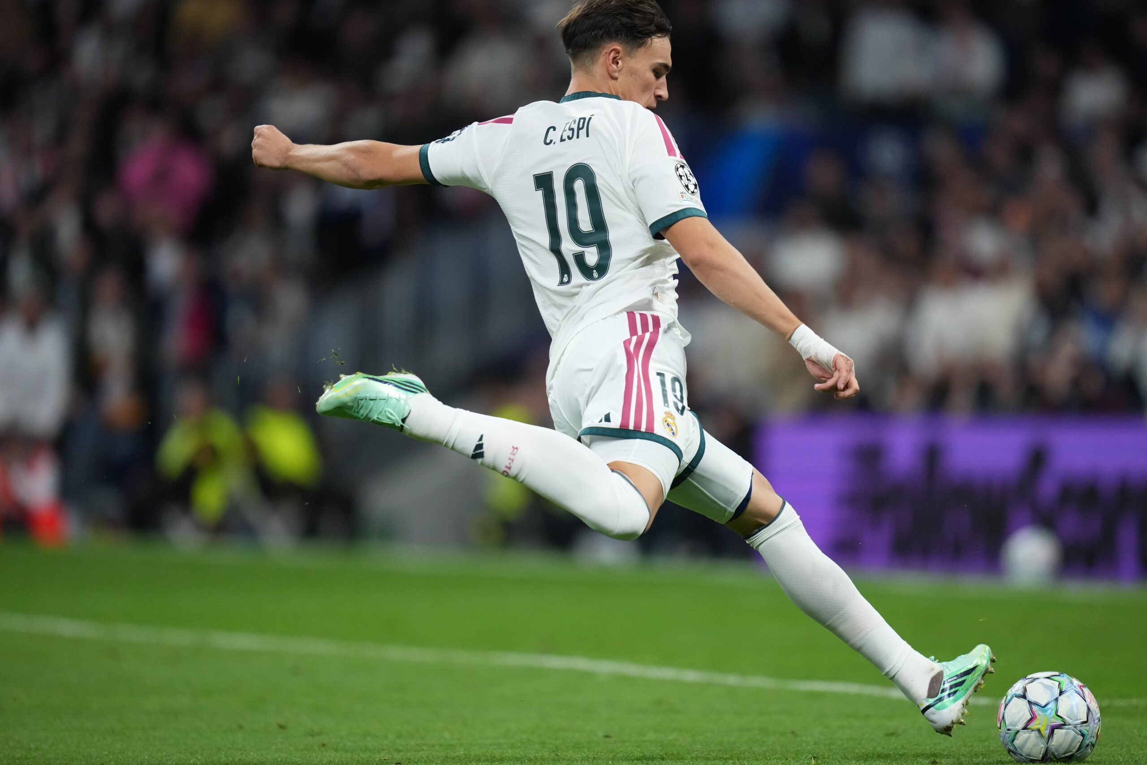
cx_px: 574
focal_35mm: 400
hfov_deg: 5.2
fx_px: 12744
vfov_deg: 3.4
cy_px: 382
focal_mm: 400
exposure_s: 1/3200
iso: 3200
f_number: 2.8
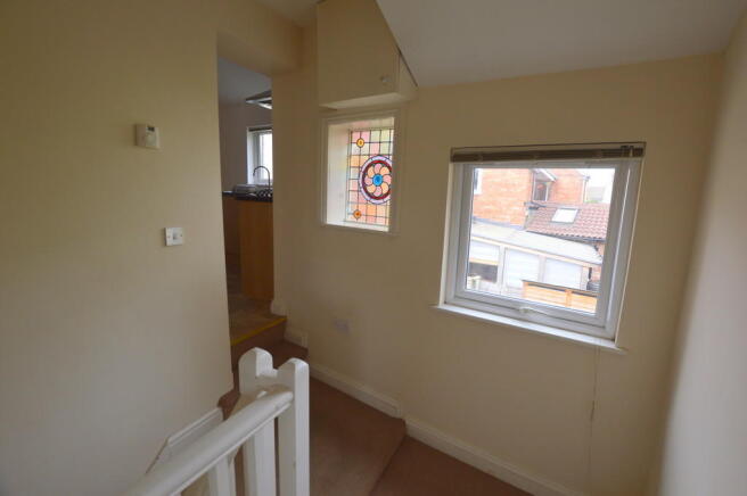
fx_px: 311
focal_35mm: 15
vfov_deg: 77.2
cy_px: 248
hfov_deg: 100.4
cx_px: 374
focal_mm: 10
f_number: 5.6
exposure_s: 1/125
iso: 360
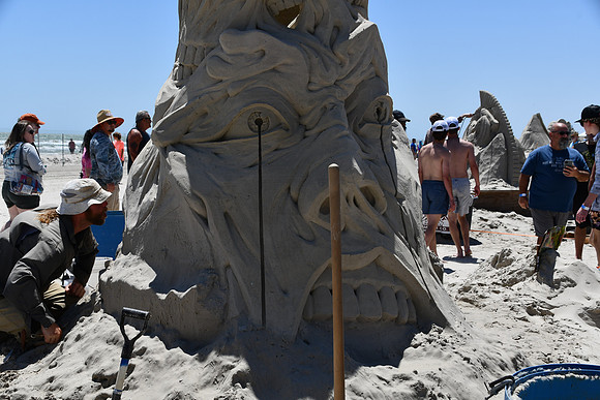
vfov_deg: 23.8
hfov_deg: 35.0
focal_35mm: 57
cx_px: 300
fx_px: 950
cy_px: 200
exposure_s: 1/400
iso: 100
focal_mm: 38
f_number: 10
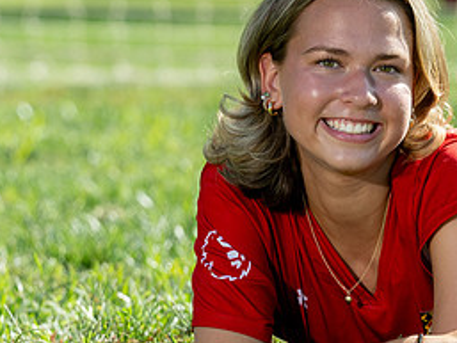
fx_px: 7159
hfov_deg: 3.7
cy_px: 134
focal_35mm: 542
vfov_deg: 2.7
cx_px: 429
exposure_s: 1/320
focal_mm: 160
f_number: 5
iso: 100
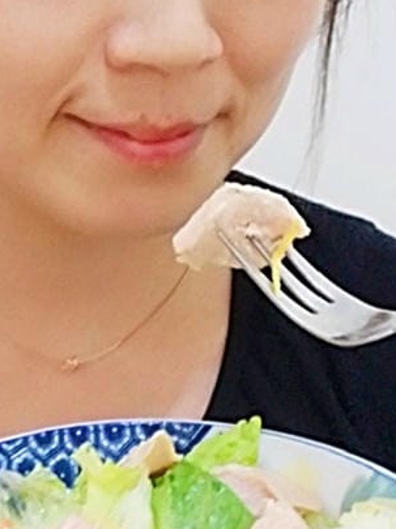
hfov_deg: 16.9
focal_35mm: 87
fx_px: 1329
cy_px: 395
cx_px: 110
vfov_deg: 22.3
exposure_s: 1/24
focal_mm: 3.86
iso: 800
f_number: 2
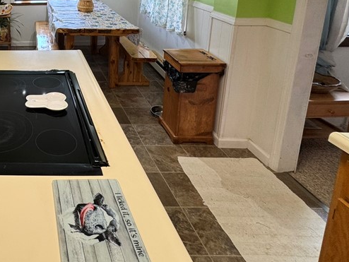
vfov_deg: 42.6
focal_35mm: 29
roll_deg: +0.8
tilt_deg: -10.5
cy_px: 8
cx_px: 25
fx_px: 293
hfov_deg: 52.8
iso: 100
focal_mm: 2.22
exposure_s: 1/120
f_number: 2.2
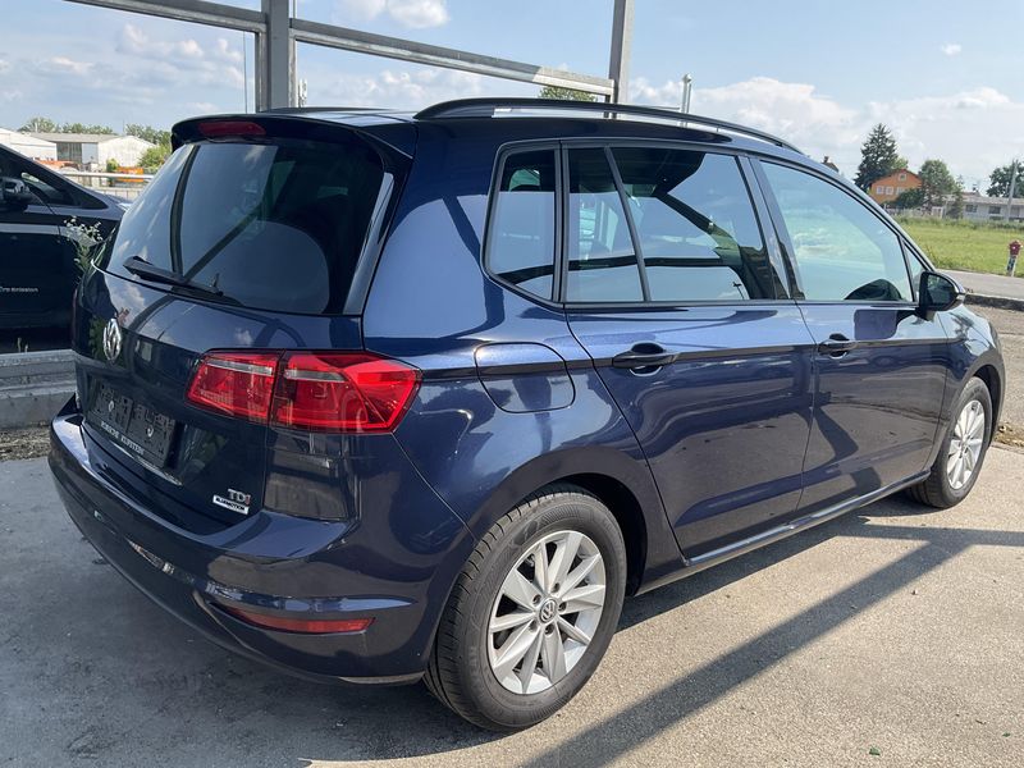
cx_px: 512
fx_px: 858
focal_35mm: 29
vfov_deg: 48.2
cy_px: 384
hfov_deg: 61.7
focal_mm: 3
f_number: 1.8
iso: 25
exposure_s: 1/944
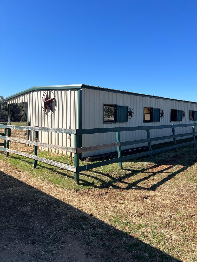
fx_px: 197
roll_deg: -0.4
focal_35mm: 26
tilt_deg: -2.2
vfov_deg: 67.3
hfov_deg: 53.1
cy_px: 131
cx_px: 98
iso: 50
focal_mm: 5.7
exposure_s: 1/3257
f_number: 1.5
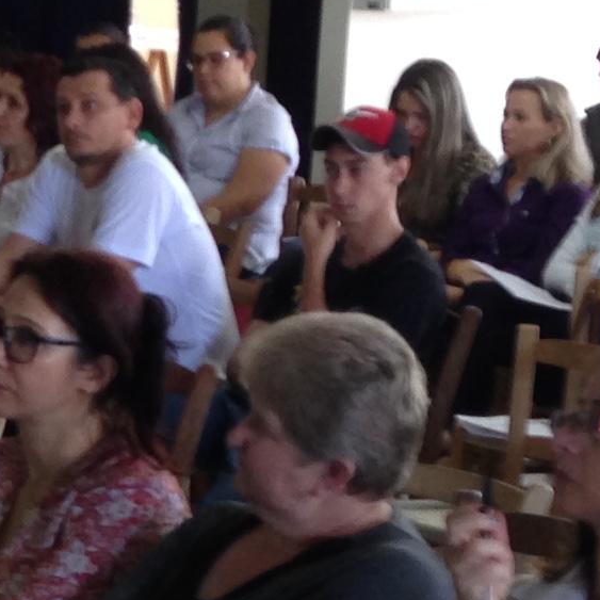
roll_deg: +0.7
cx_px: -415
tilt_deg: -12.1
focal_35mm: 169
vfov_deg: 10.3
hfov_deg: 9.9
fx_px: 3314
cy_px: 509
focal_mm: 4.12
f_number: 2.4
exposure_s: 1/20
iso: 64
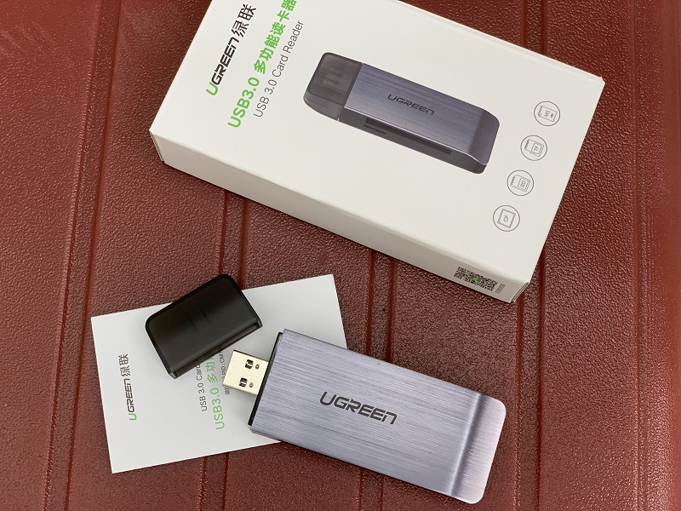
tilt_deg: -76.4
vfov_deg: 28.0
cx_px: 340
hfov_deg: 36.8
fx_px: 1023
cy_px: 256
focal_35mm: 52
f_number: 2.4
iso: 32
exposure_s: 1/122
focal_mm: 6
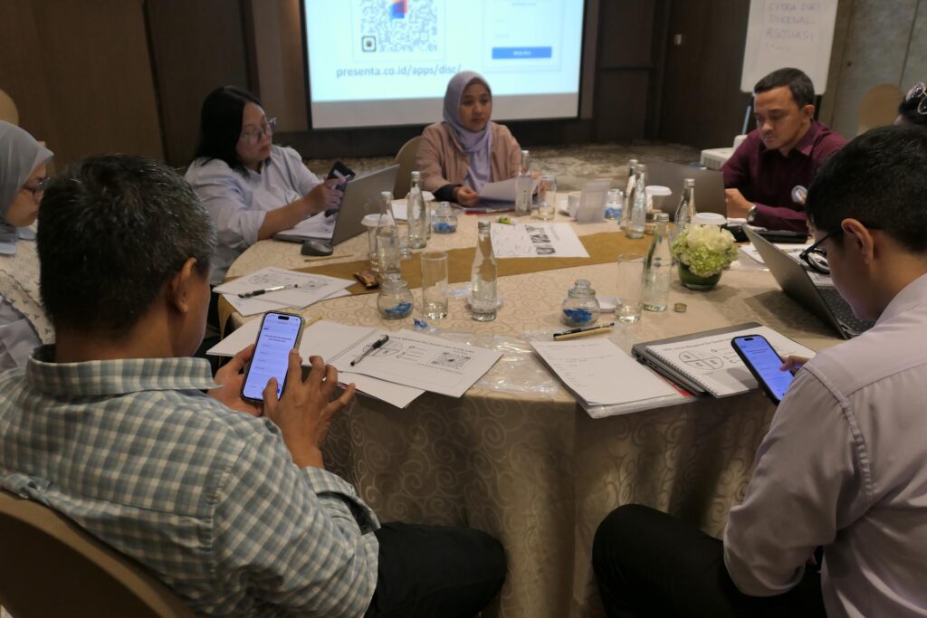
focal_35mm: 28
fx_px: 721
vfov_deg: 46.4
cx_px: 464
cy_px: 309
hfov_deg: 65.5
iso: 400
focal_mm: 10.1
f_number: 2.2
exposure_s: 1/80
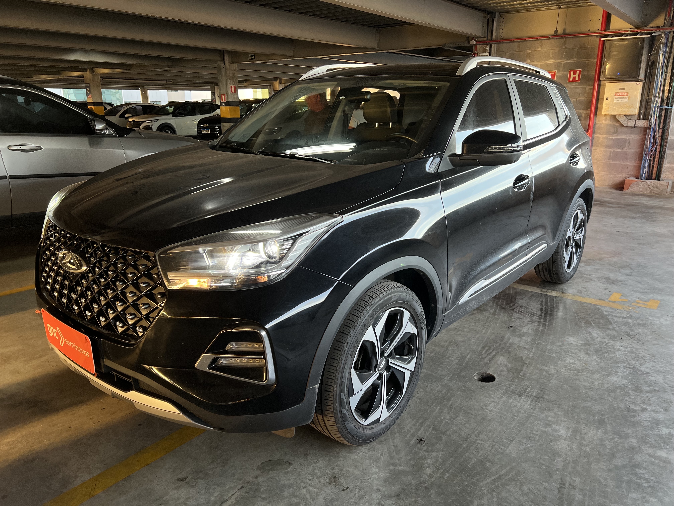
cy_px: 253
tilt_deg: -16.9
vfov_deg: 53.1
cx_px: 337
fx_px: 506
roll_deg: +0.7
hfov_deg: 67.3
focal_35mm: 26
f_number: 1.5
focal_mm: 5.7
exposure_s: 1/120
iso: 100
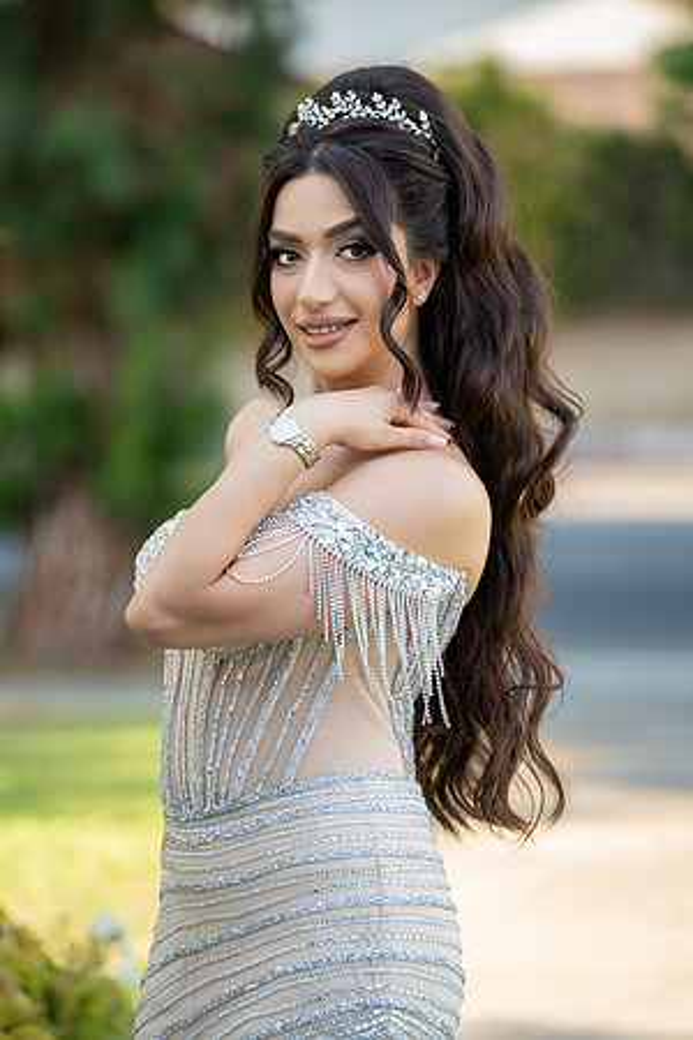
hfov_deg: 12.0
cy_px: 520
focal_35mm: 114
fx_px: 3291
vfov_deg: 17.9
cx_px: 346
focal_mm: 114
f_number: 2.8
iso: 250
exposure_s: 1/400
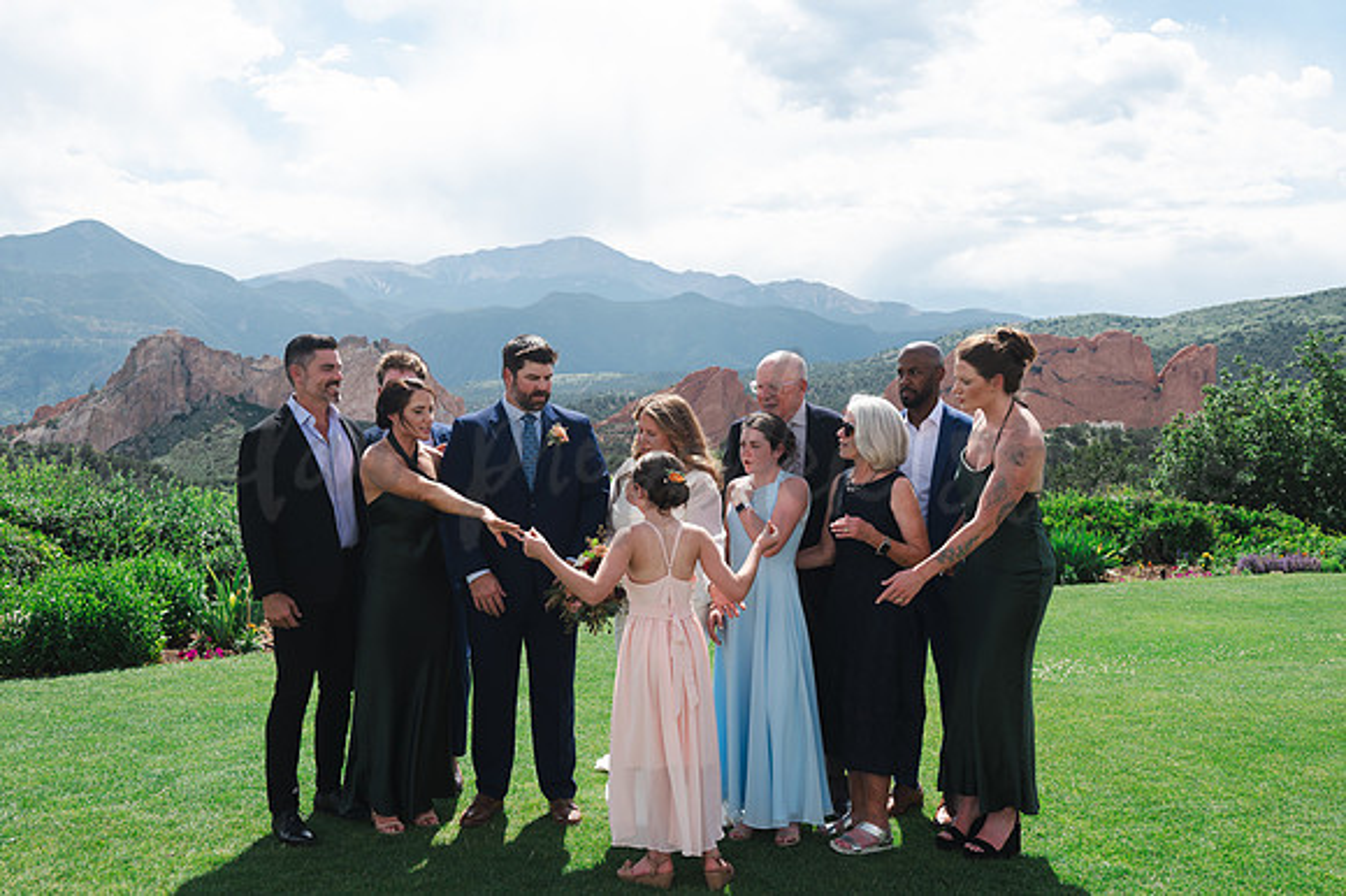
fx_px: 1345
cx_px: 673
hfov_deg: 53.2
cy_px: 448
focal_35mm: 36
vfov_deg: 36.8
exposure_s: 1/400
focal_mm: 36
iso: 125
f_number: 7.1
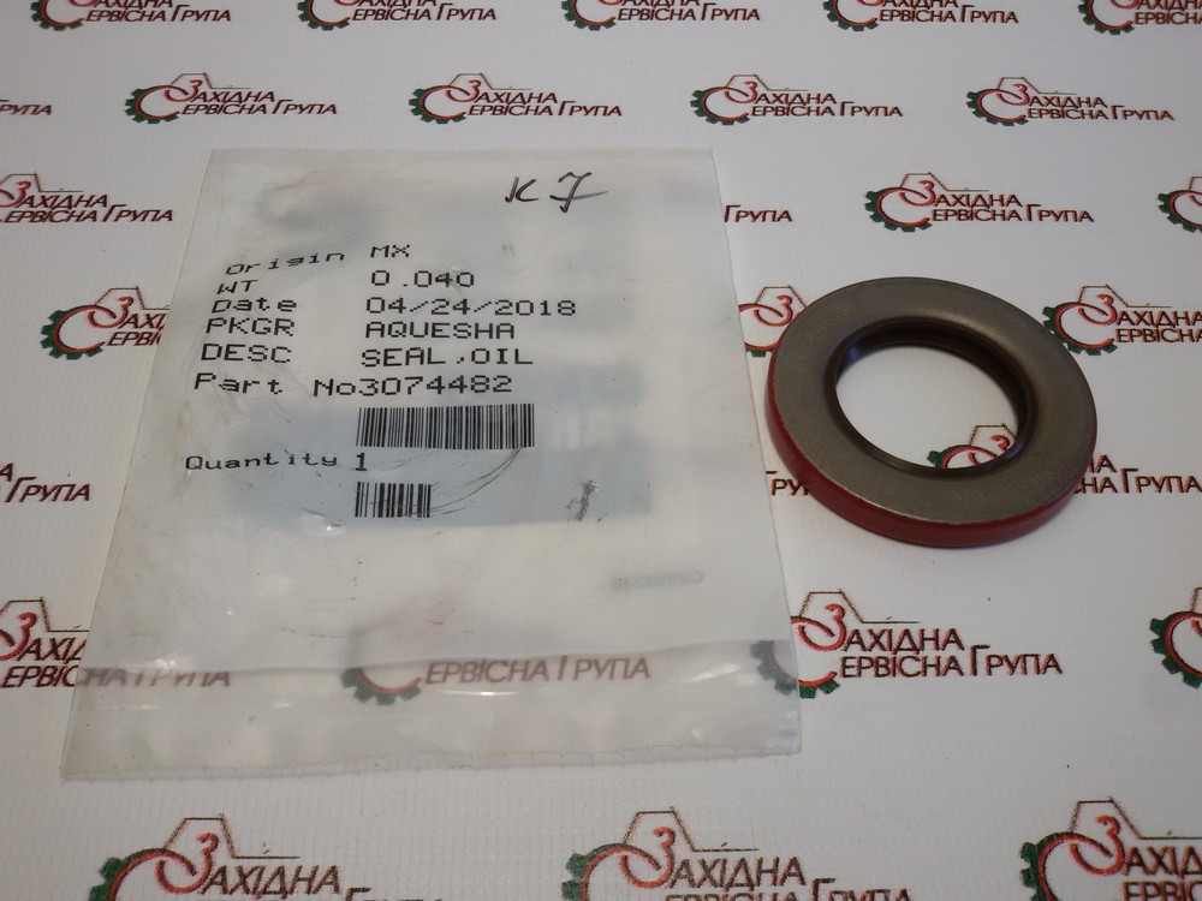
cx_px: 601
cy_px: 450
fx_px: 1076
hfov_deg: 58.4
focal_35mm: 31
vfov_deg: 45.4
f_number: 2.4
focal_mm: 2.93
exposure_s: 1/100
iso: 40
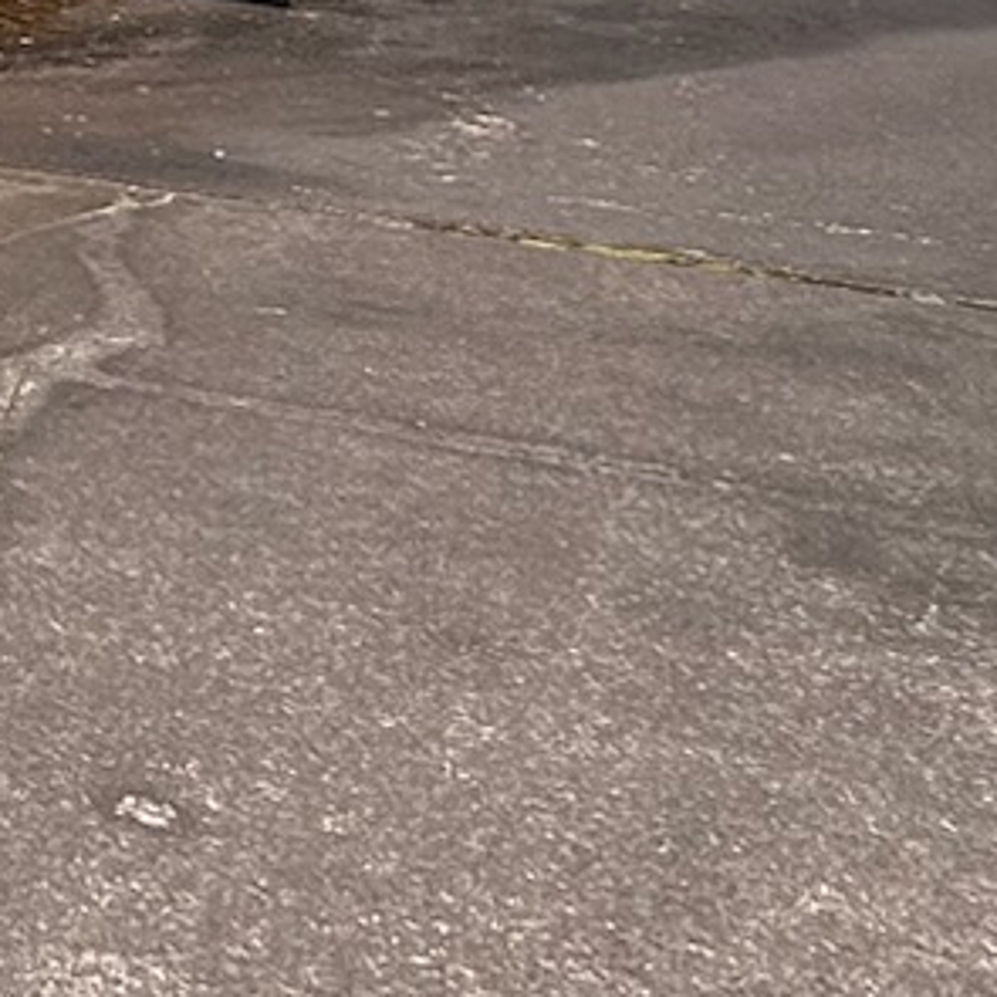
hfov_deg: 14.4
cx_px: -1315
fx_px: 2802
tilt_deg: -7.5
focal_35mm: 86
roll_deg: +3.9
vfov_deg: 19.2
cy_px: -139
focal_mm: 2.22
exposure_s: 1/1435
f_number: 2.2
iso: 40
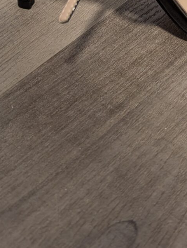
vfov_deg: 23.1
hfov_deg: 19.0
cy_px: -53
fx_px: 553
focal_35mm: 77
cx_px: 149
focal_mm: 6.9
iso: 431
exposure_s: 1/30
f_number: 1.68
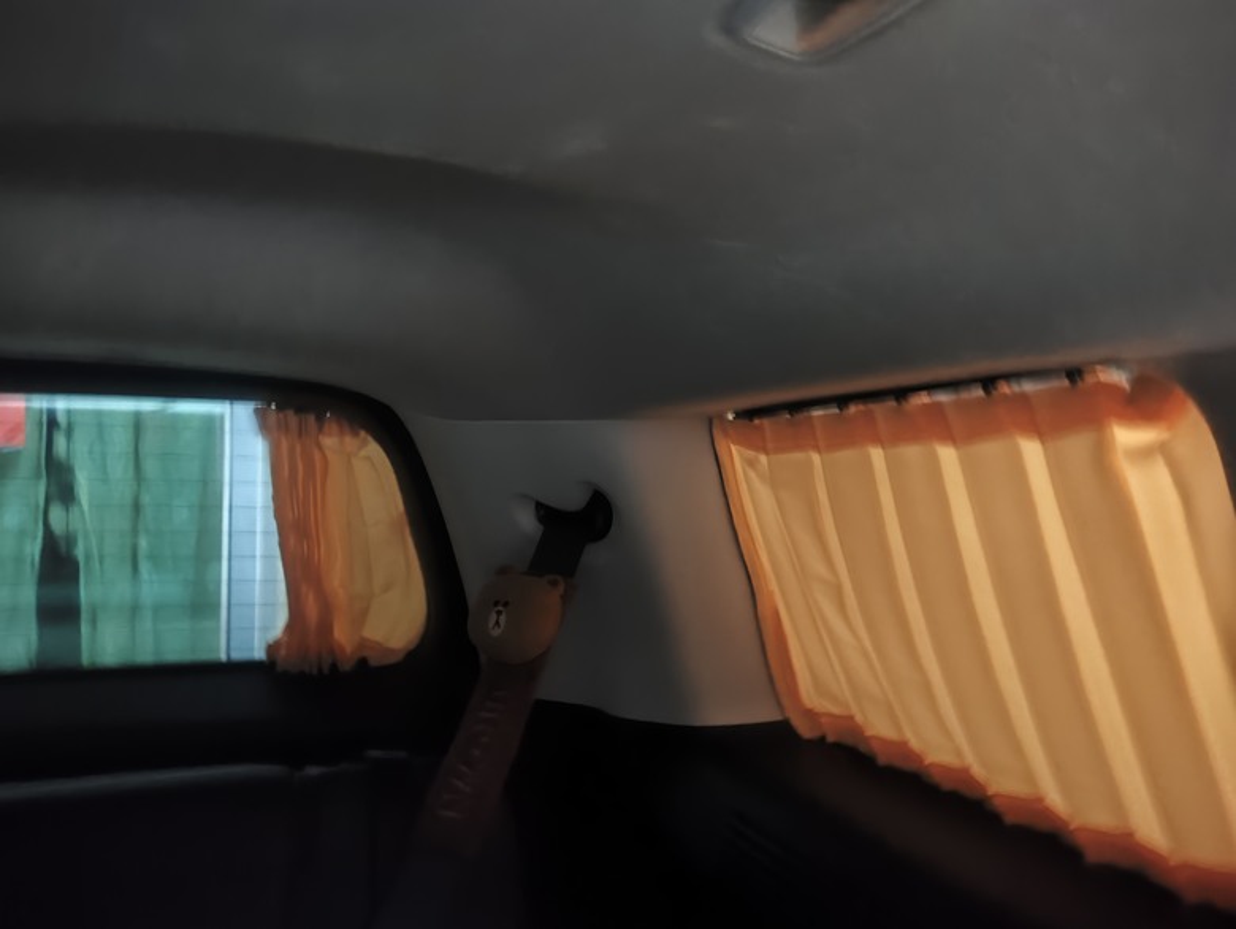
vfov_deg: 56.9
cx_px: 618
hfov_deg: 71.6
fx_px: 857
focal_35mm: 24
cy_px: 464
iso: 3483
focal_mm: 4.68
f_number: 1.8
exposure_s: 1/20
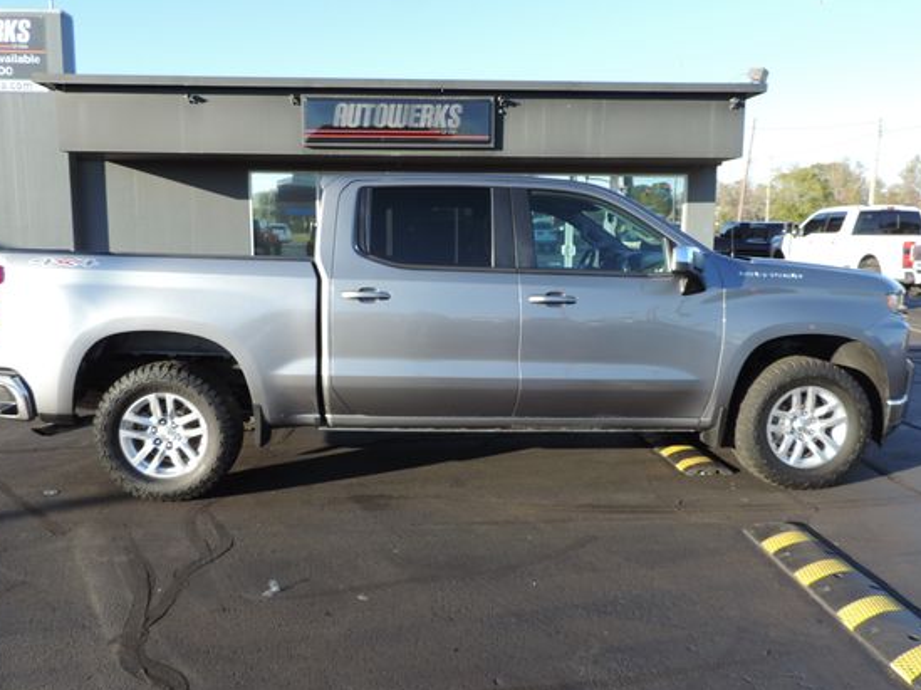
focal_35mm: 28
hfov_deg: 63.5
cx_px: 458
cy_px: 349
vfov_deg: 49.7
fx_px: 744
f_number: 3
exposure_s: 1/320
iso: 80
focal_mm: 4.3
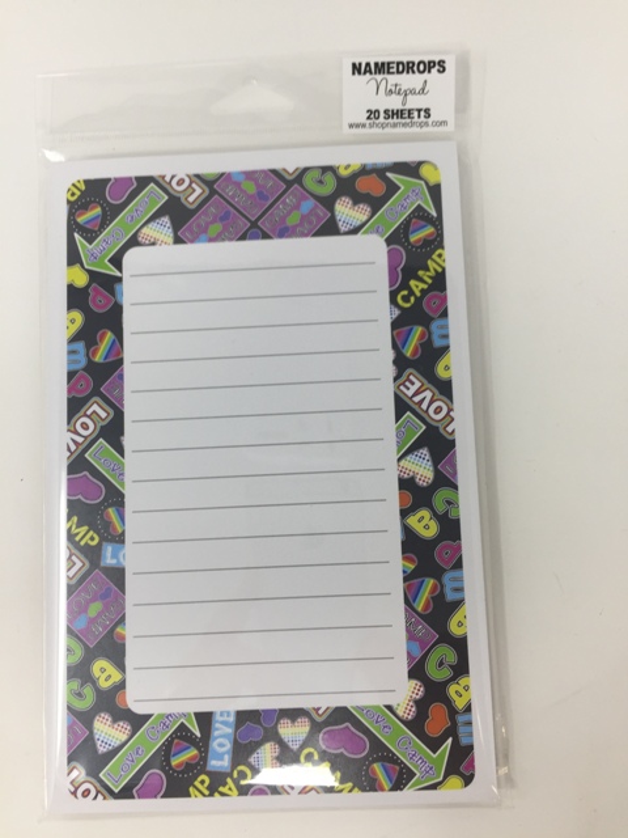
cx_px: 314
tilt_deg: -86.0
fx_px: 701
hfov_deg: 48.2
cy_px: 419
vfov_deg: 61.7
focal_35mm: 29
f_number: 2.2
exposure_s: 1/120
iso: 32
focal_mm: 4.15
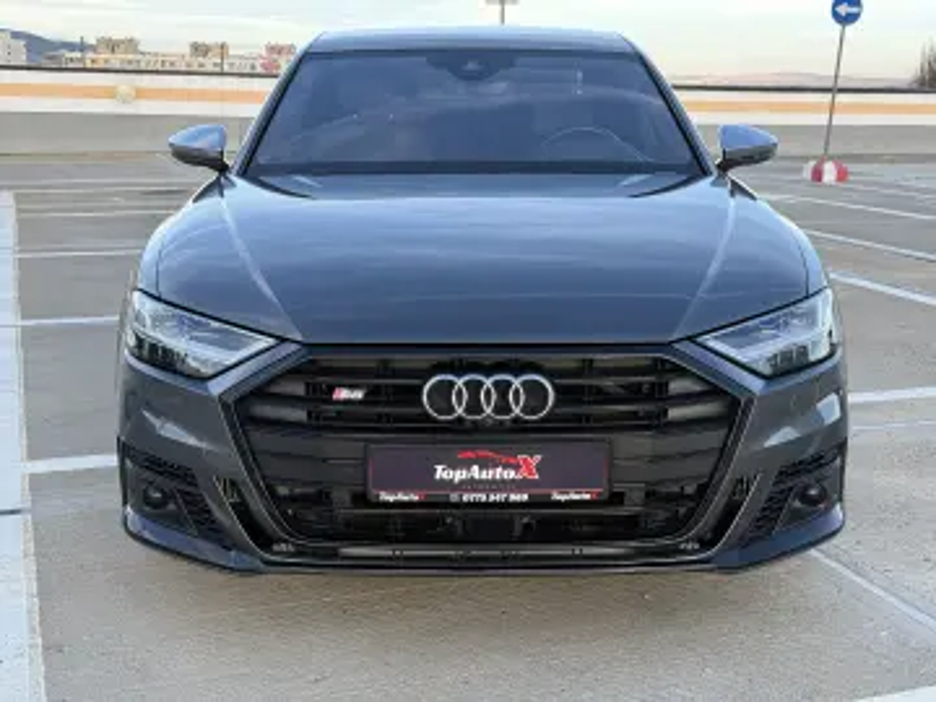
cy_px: 351
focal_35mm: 48
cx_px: 468
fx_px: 1298
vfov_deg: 30.3
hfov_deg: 39.7
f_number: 1.78
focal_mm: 6.76
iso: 80
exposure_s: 1/541
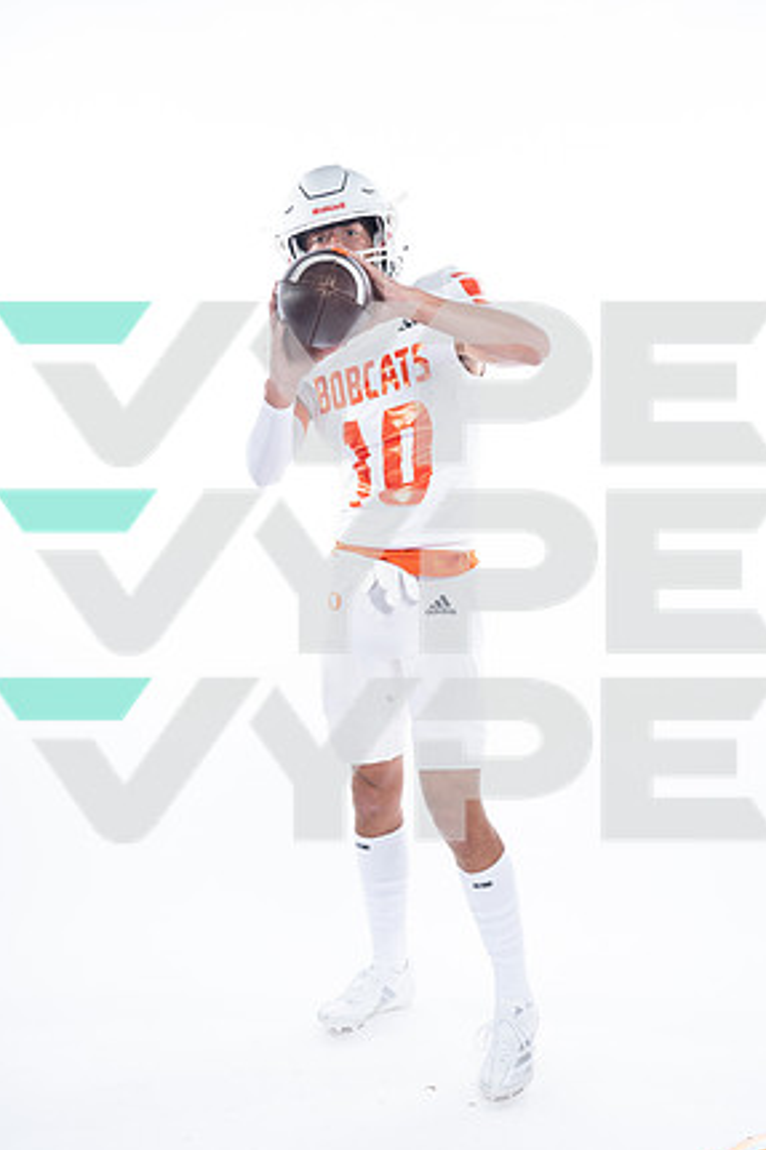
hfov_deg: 28.6
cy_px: 574
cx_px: 390
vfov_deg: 41.9
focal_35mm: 47
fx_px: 1501
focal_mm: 45
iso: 400
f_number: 5.6
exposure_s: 1/250
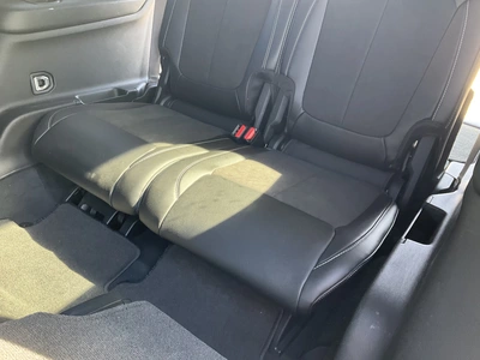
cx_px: 240
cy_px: 180
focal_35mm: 29
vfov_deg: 48.2
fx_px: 402
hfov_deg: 61.7
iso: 100
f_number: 1.8
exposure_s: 1/60
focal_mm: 3
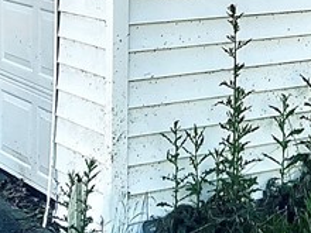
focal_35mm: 121
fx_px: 1087
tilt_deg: +2.9
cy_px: -199
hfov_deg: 15.7
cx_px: 375
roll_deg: -1.5
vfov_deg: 11.3
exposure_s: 1/4274
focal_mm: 5.7
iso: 50
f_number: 1.5
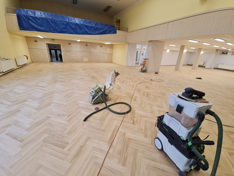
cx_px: 117
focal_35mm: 13
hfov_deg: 106.2
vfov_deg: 89.9
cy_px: 88
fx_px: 88
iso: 200
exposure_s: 1/50
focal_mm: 2.2
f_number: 2.2
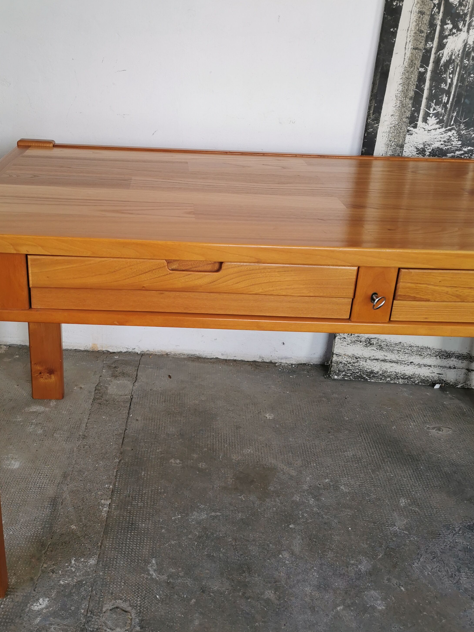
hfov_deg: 41.5
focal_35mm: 34
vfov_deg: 53.8
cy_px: 275
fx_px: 621
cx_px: 183
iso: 64
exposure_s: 1/100
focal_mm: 5.56
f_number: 1.6
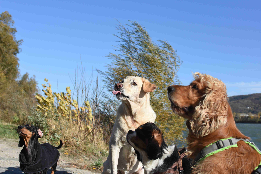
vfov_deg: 25.8
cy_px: 87
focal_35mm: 52
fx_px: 381
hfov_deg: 37.9
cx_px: 130
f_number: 5.6
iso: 500
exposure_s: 1/3200
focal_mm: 35
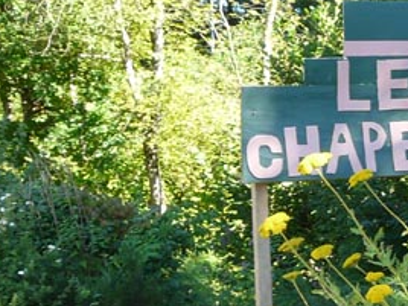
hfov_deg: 18.7
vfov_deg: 14.4
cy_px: 146
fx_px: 1214
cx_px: 388
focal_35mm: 103
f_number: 3.6
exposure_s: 1/100
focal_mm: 4.7
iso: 100
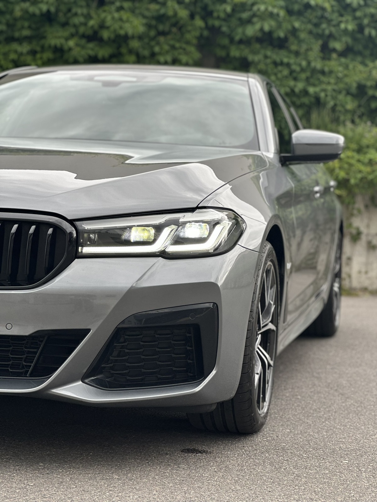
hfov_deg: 19.1
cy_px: 251
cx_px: 188
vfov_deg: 25.3
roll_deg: +0.0
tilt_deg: -1.2
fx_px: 1118
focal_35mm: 77
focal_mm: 9
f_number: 2.8
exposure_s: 1/98
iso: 20
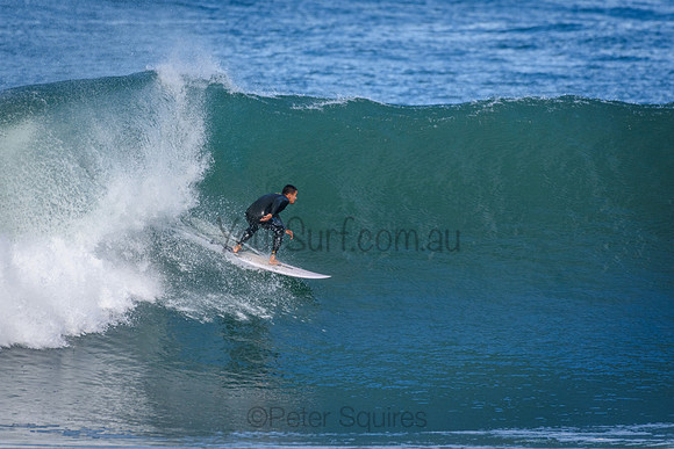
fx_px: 14044
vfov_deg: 1.8
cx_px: 337
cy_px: 224
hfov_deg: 2.7
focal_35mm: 750
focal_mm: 500
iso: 560
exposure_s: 1/2000
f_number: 5.6
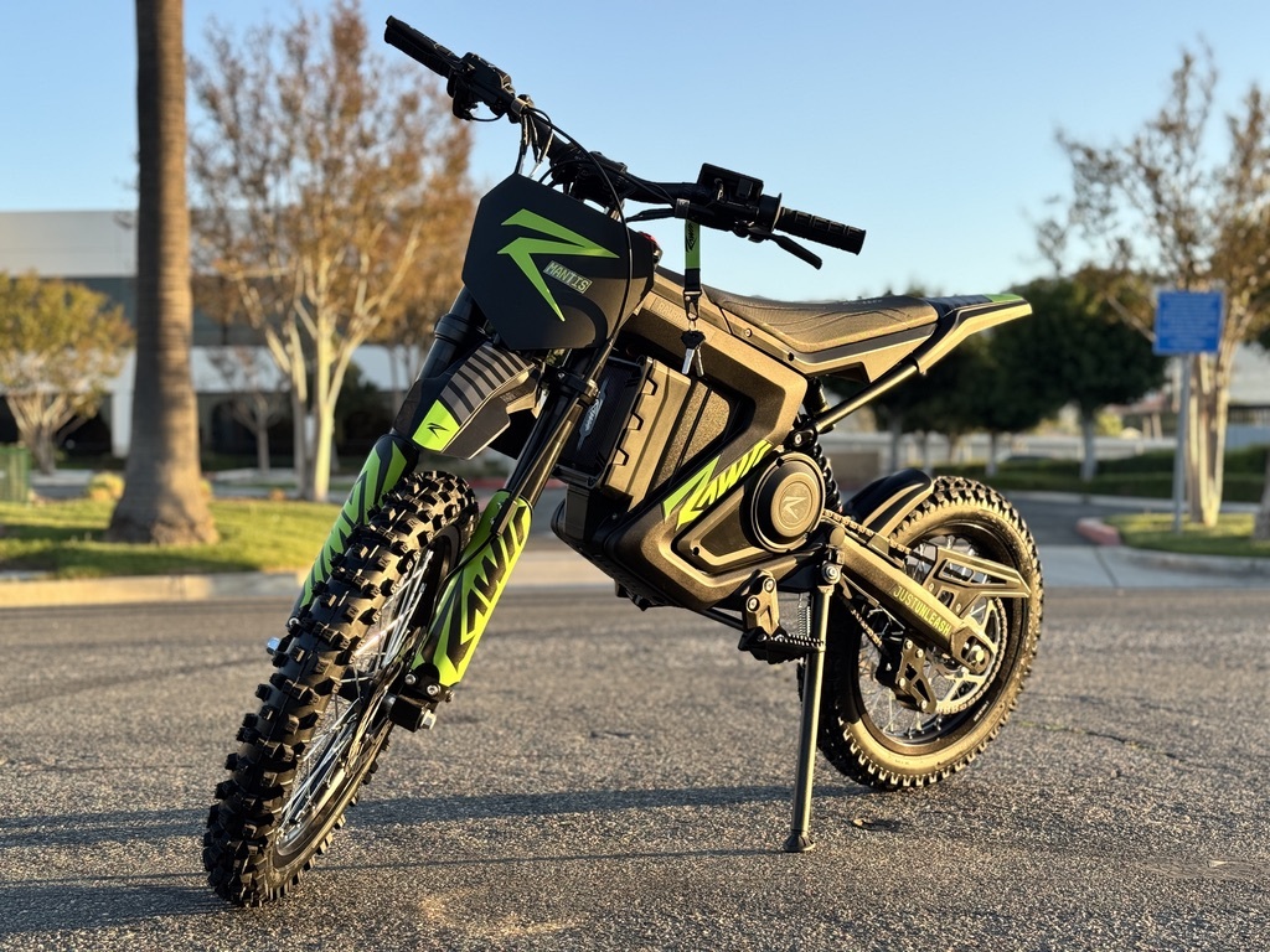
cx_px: 635
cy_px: 476
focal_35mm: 48
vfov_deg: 30.3
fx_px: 1761
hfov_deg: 39.7
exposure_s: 1/553
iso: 64
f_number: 1.78
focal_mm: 6.76
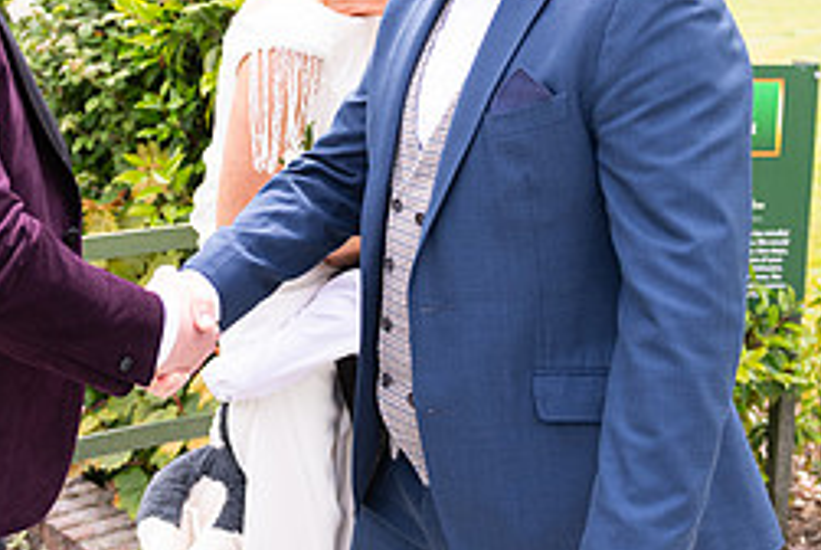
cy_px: 165
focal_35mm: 67
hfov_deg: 29.9
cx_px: 304
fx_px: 1530
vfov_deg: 20.3
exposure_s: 1/1000
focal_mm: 29
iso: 250
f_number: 3.5
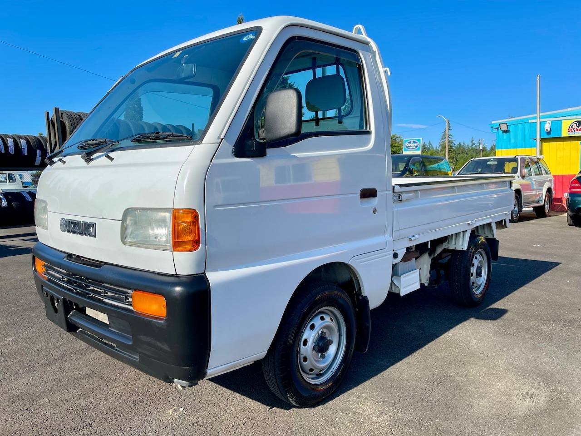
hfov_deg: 69.4
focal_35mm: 25
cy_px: 218
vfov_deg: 54.9
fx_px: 420
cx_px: 290
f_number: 1.6
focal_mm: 5.1
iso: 32
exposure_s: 1/3003
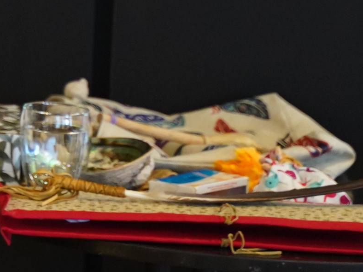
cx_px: -289
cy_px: -328
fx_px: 3775
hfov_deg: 5.4
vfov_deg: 4.1
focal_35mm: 360
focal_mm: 75
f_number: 2.8
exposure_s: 1/160
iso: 3200
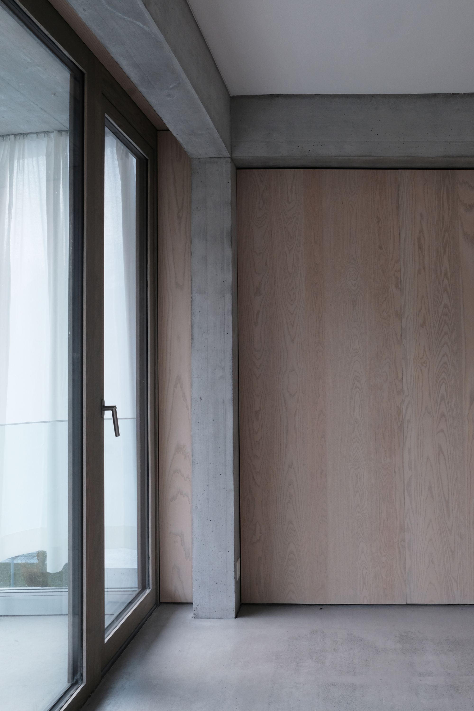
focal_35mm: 35
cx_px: 237
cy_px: 356
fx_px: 691
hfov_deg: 37.9
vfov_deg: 54.4
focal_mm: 23
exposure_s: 1/5.3
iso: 800
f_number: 16
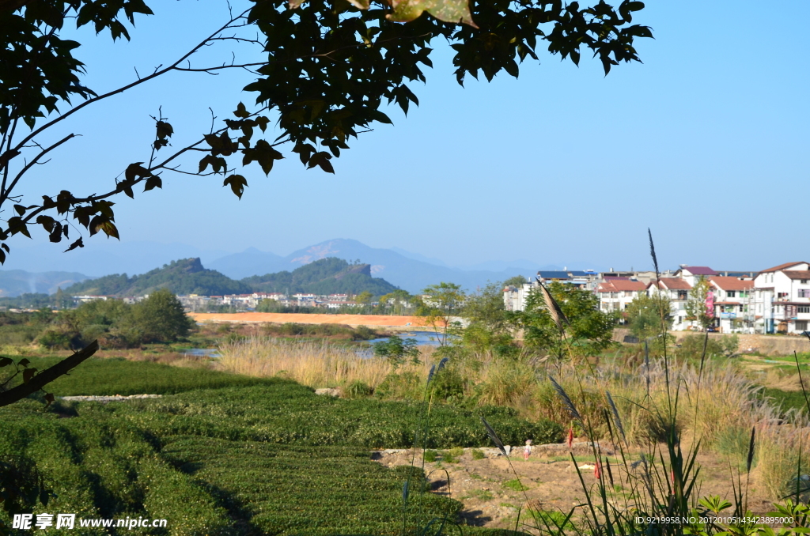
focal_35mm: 63
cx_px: 405
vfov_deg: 21.5
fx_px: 1414
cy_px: 268
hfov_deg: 32.0
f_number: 10
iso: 200
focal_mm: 42
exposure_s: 1/250
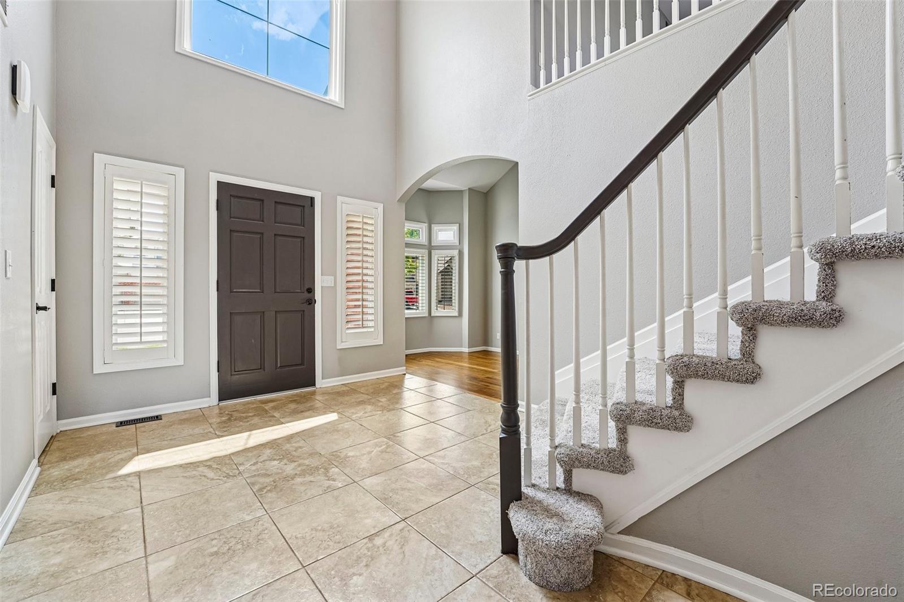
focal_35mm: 15
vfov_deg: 78.8
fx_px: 367
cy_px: 301
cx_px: 452
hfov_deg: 101.9
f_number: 8
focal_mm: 14.6
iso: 250
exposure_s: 1/30
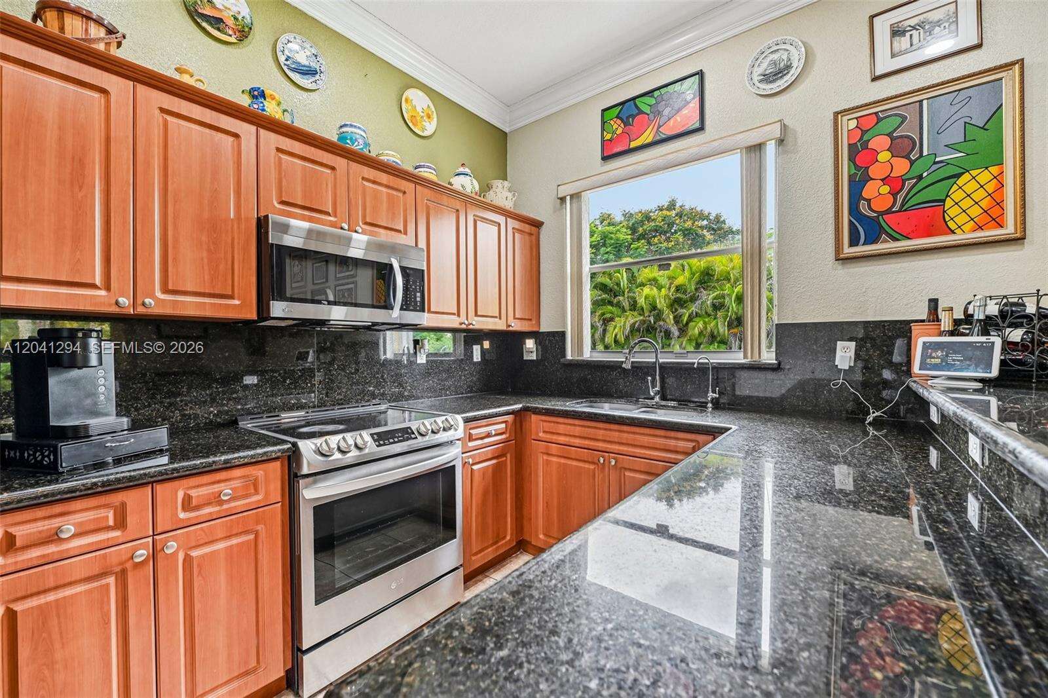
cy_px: 349
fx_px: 407
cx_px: 524
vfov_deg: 81.2
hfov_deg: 104.3
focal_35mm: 14
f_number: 6.3
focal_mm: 14
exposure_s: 1/25
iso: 100
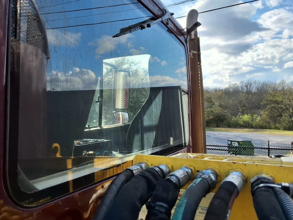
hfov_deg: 55.2
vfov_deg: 42.9
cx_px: 129
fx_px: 279
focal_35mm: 33
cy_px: 96
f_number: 1.9
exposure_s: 1/1546
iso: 32
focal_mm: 2.91
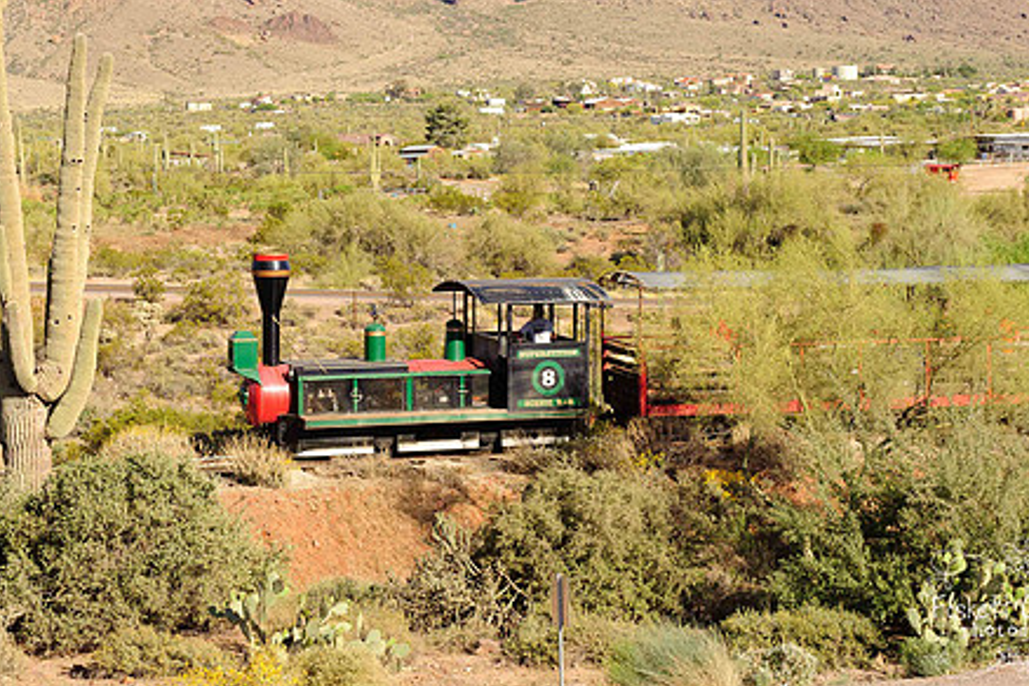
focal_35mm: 45
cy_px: 282
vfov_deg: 29.8
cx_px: 493
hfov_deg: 43.6
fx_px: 1286
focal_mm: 34
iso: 200
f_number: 9
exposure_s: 1/320
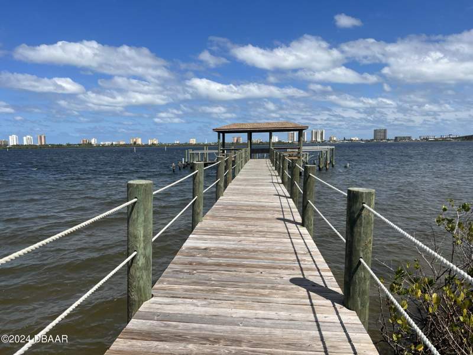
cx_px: 236
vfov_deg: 53.1
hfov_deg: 67.3
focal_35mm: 26
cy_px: 178
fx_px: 355
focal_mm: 5.7
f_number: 1.5
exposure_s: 1/6579
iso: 50
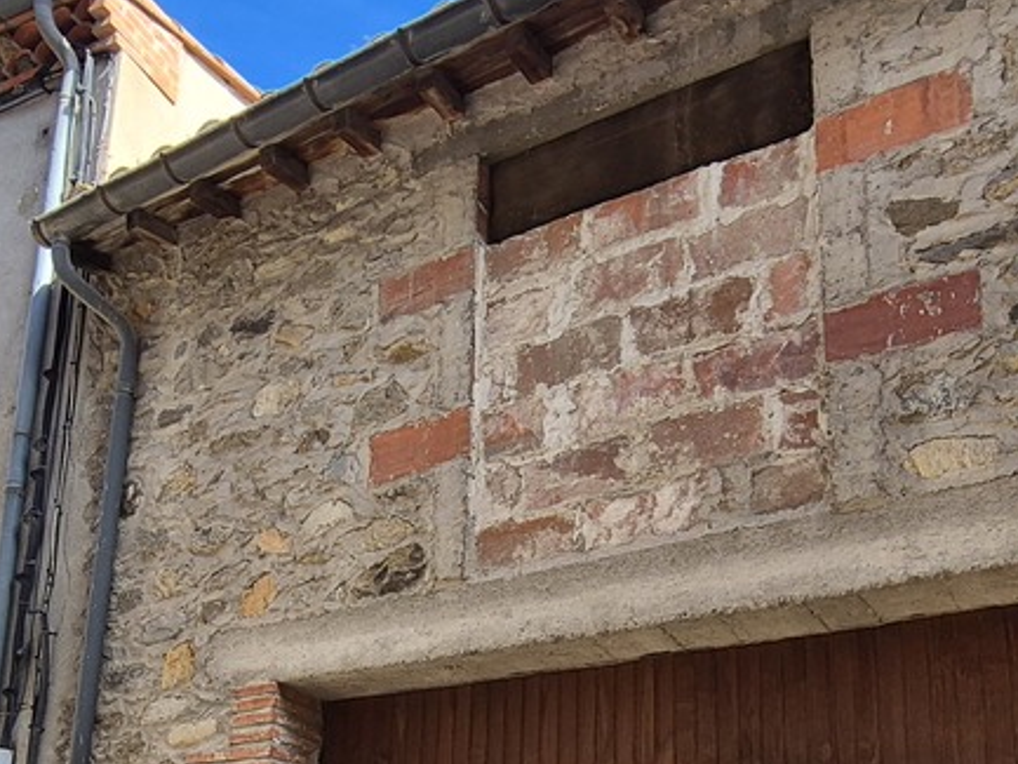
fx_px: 1059
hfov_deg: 51.3
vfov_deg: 36.4
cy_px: 733
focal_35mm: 36
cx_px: 505
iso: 50
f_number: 2.2
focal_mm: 2.2
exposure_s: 1/512
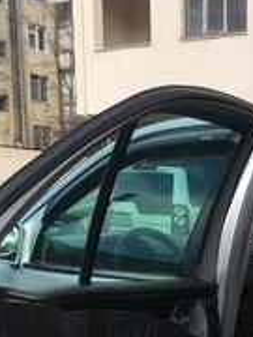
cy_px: 444
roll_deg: -3.3
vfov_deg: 21.9
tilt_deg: -14.8
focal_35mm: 80
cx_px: 343
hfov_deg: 17.2
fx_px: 780
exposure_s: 1/705
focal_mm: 4.15
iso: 25
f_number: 2.2
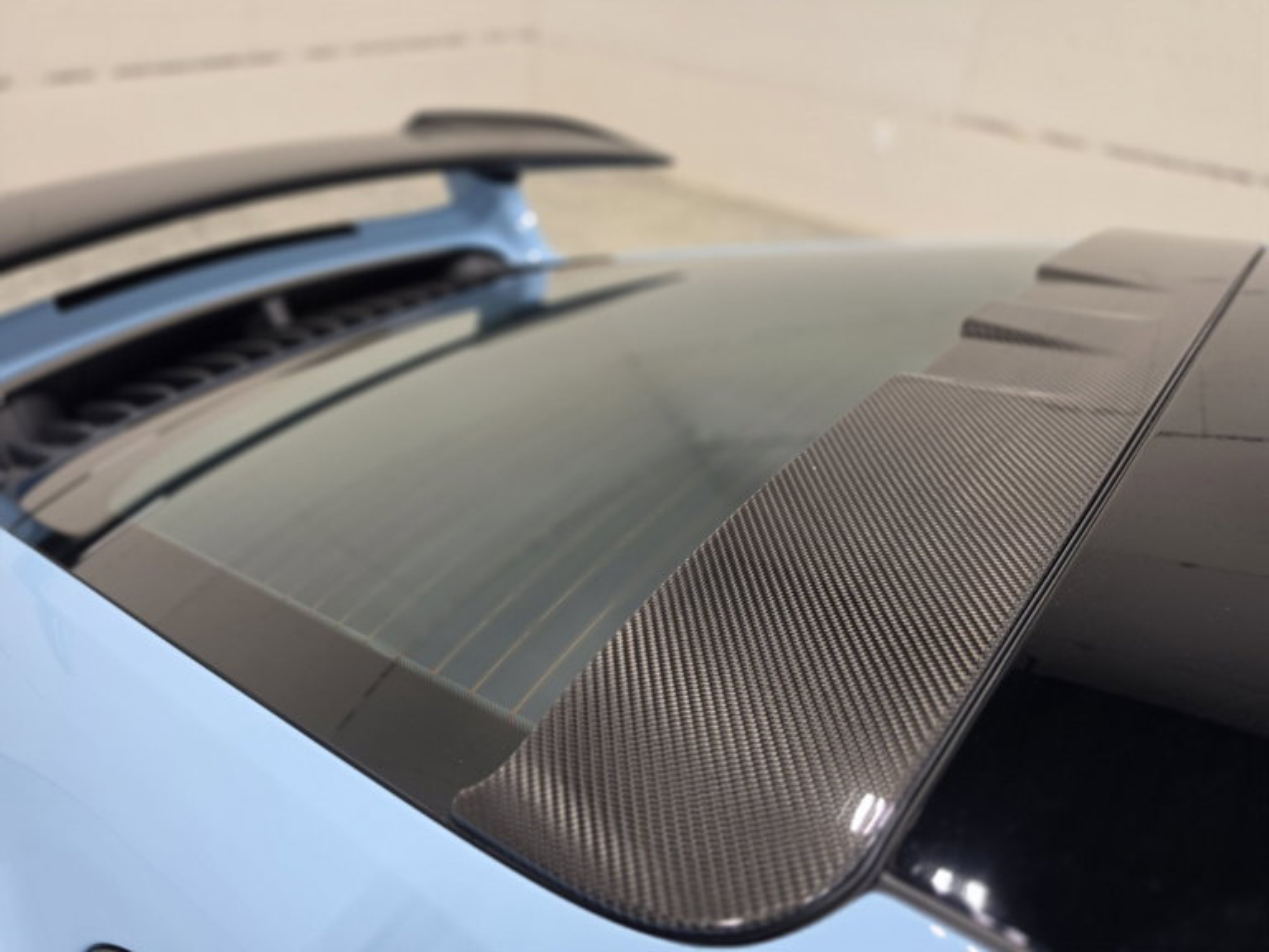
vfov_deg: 58.9
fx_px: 843
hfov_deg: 73.9
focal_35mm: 23
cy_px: 476
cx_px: 634
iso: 100
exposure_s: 1/120
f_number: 1.4
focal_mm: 6.5
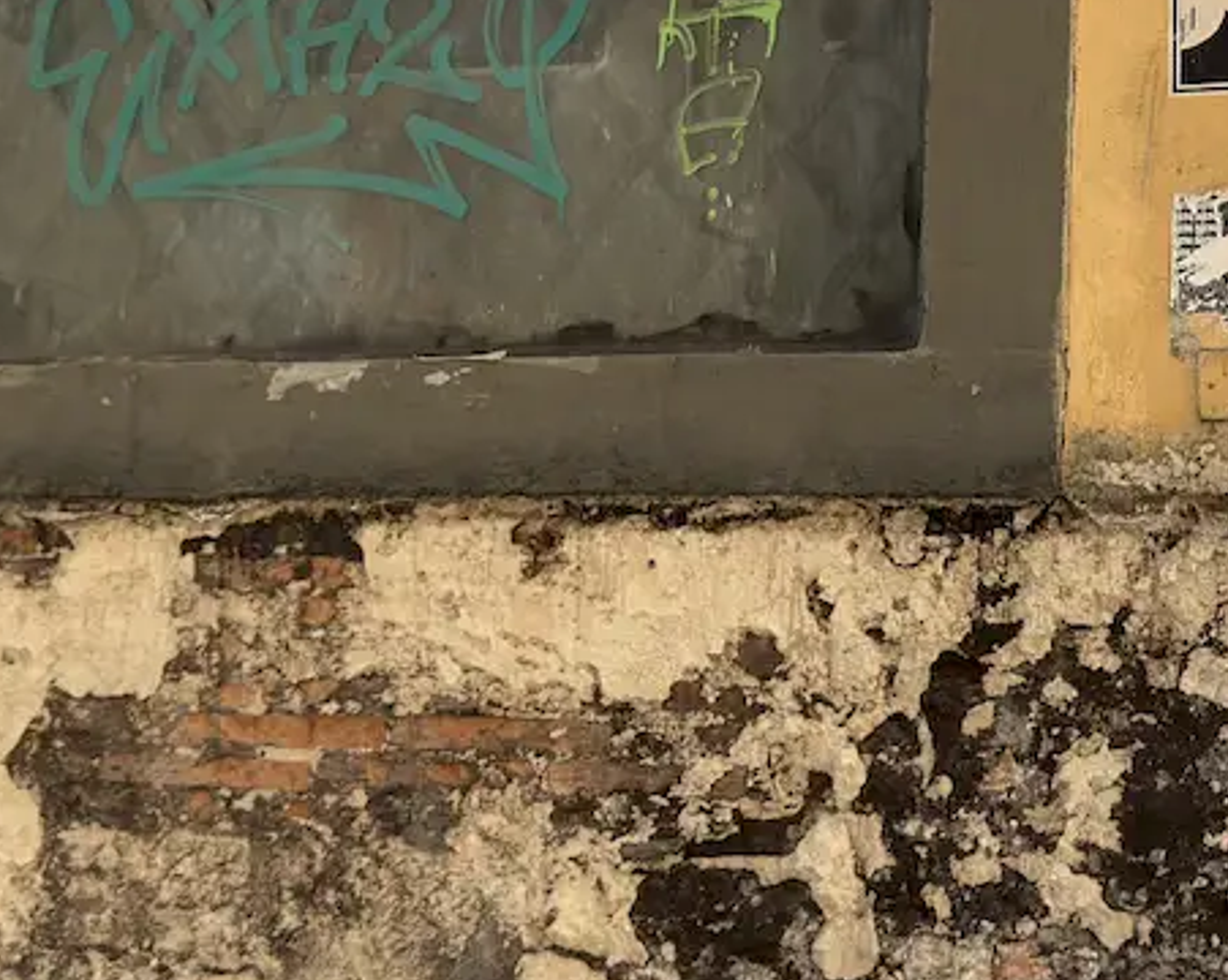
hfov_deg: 20.8
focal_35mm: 91
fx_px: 3304
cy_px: 122
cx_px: 1005
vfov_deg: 16.7
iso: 80
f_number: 1.78
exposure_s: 1/1126
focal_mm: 6.76
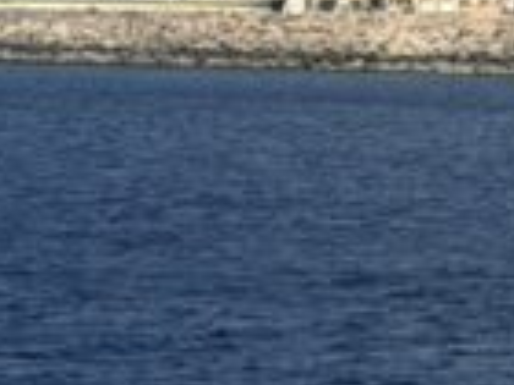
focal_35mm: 352
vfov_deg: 4.2
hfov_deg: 5.6
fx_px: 5227
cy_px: -59
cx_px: 624
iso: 64
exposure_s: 1/7143
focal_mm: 6.76
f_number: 1.78
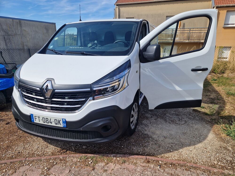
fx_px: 156
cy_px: 88
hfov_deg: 73.9
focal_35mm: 23
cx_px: 118
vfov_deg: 58.9
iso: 50
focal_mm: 5.4
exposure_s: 1/1276
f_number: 1.8
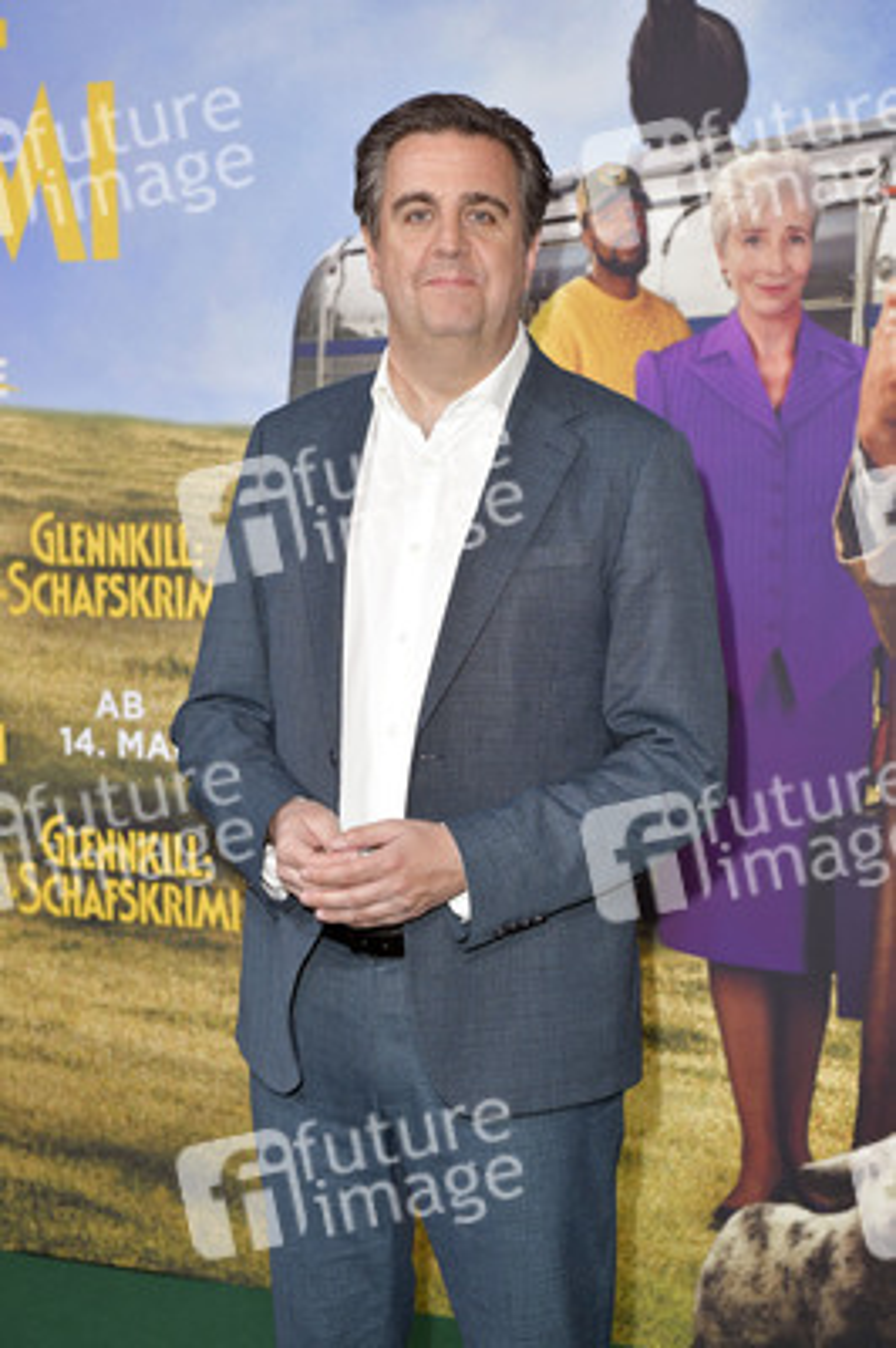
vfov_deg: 30.5
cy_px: 674
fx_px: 2468
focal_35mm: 66
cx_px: 448
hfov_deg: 20.6
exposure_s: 1/200
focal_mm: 66
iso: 1600
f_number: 5.6
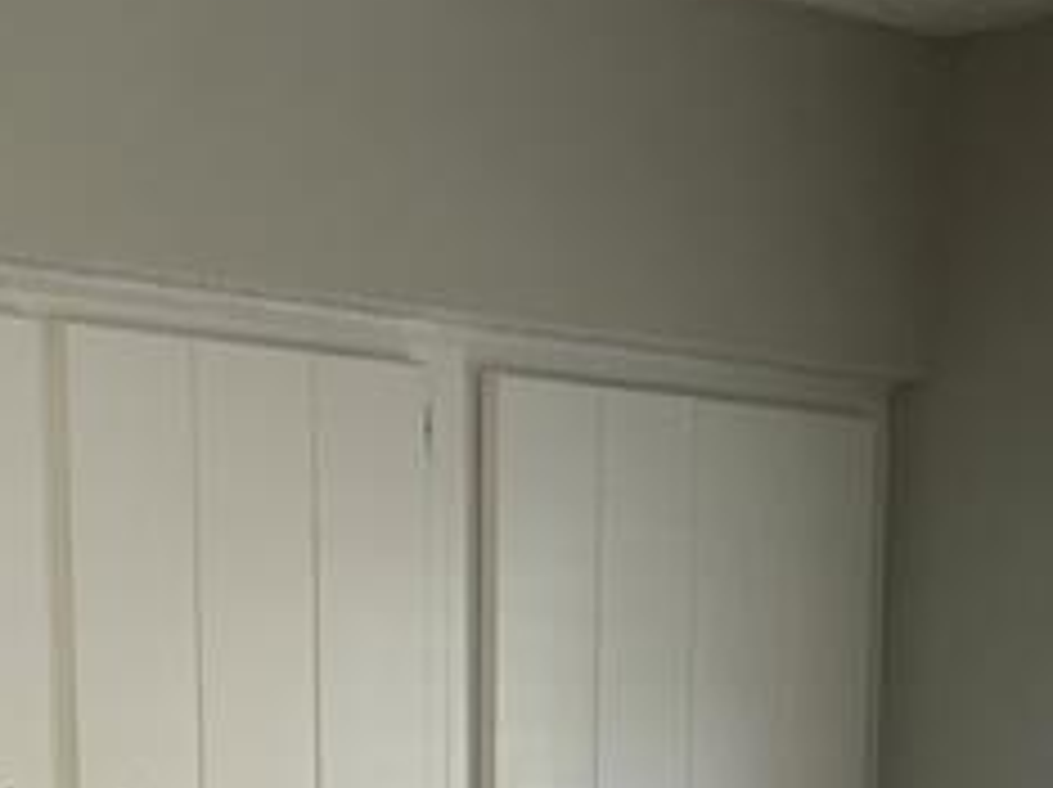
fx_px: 3464
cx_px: 266
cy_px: 1657
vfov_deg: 11.5
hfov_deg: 17.2
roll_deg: +1.8
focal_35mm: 114
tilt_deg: -12.0
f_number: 1.5
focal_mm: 5.7
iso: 40
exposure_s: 1/120
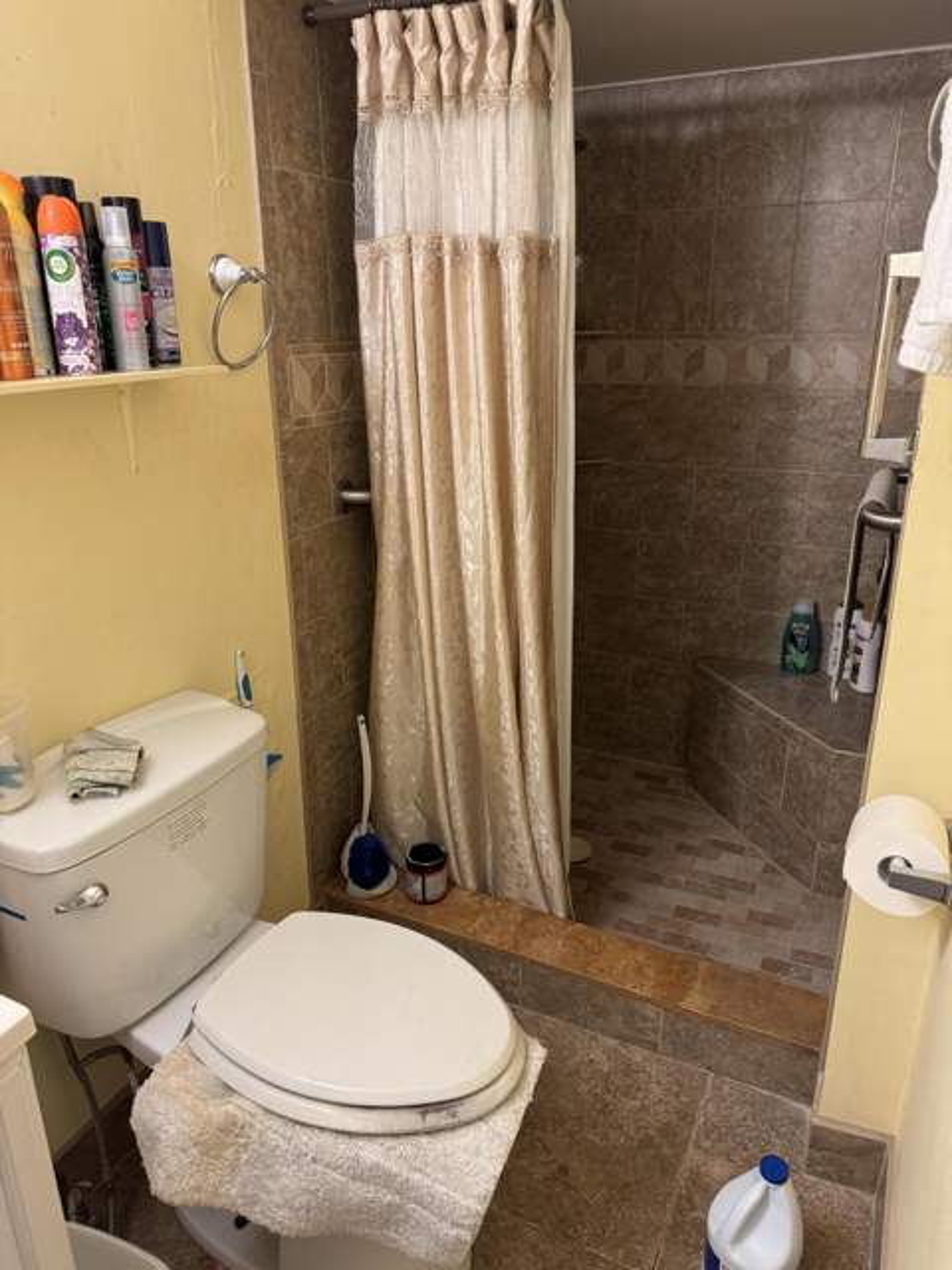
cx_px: 476
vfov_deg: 71.6
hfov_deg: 56.8
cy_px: 635
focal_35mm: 24
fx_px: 880
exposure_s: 1/60
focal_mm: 6.76
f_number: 1.78
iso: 250
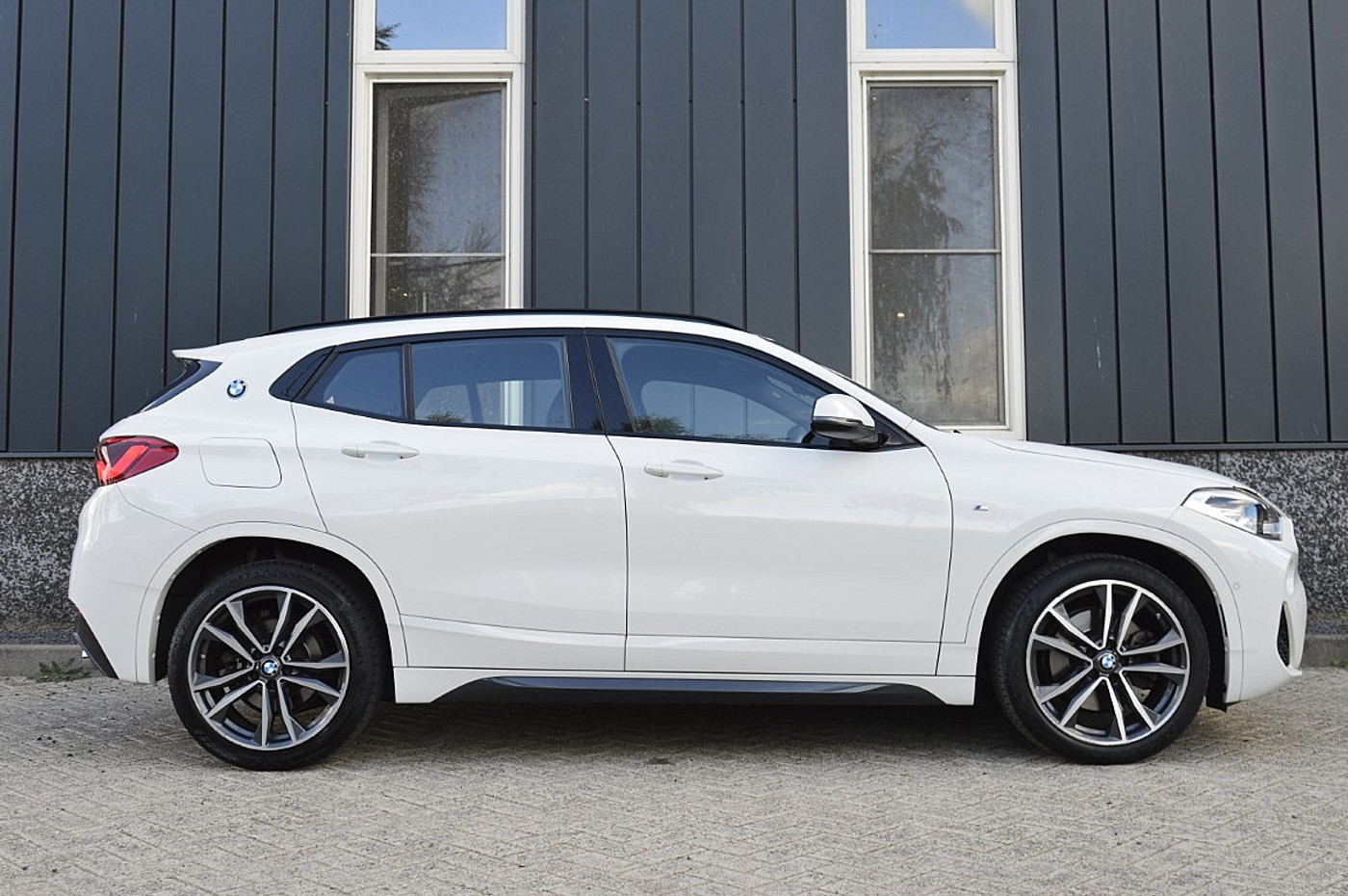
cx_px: 674
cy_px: 448
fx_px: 1403
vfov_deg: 35.4
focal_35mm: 38
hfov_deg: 51.3
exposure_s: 1/100
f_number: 9
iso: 400
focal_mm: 25
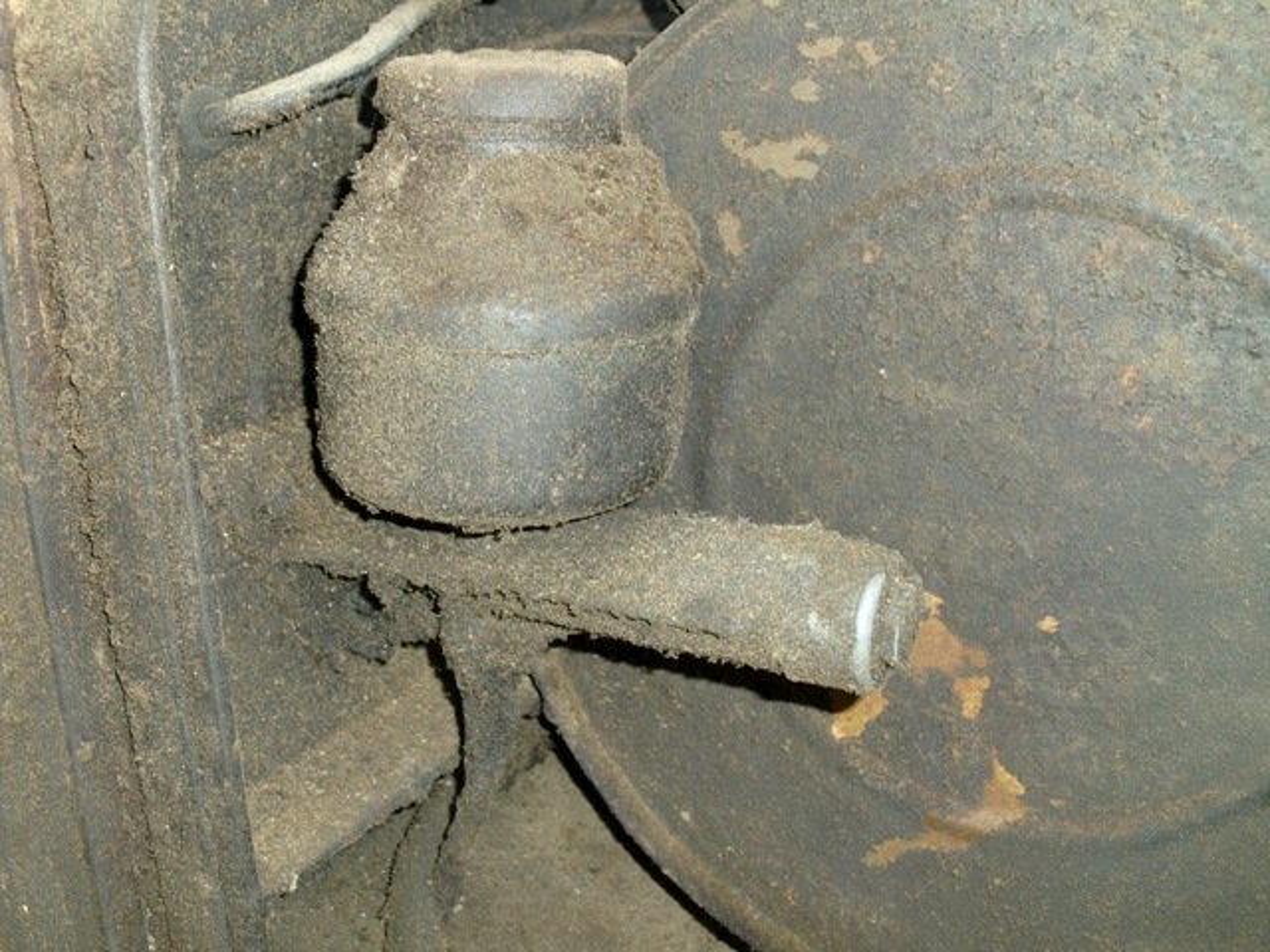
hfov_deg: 52.6
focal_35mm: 35
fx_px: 1284
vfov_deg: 40.7
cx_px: 635
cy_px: 476
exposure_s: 1/60
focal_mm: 6.3
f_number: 3.1
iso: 64
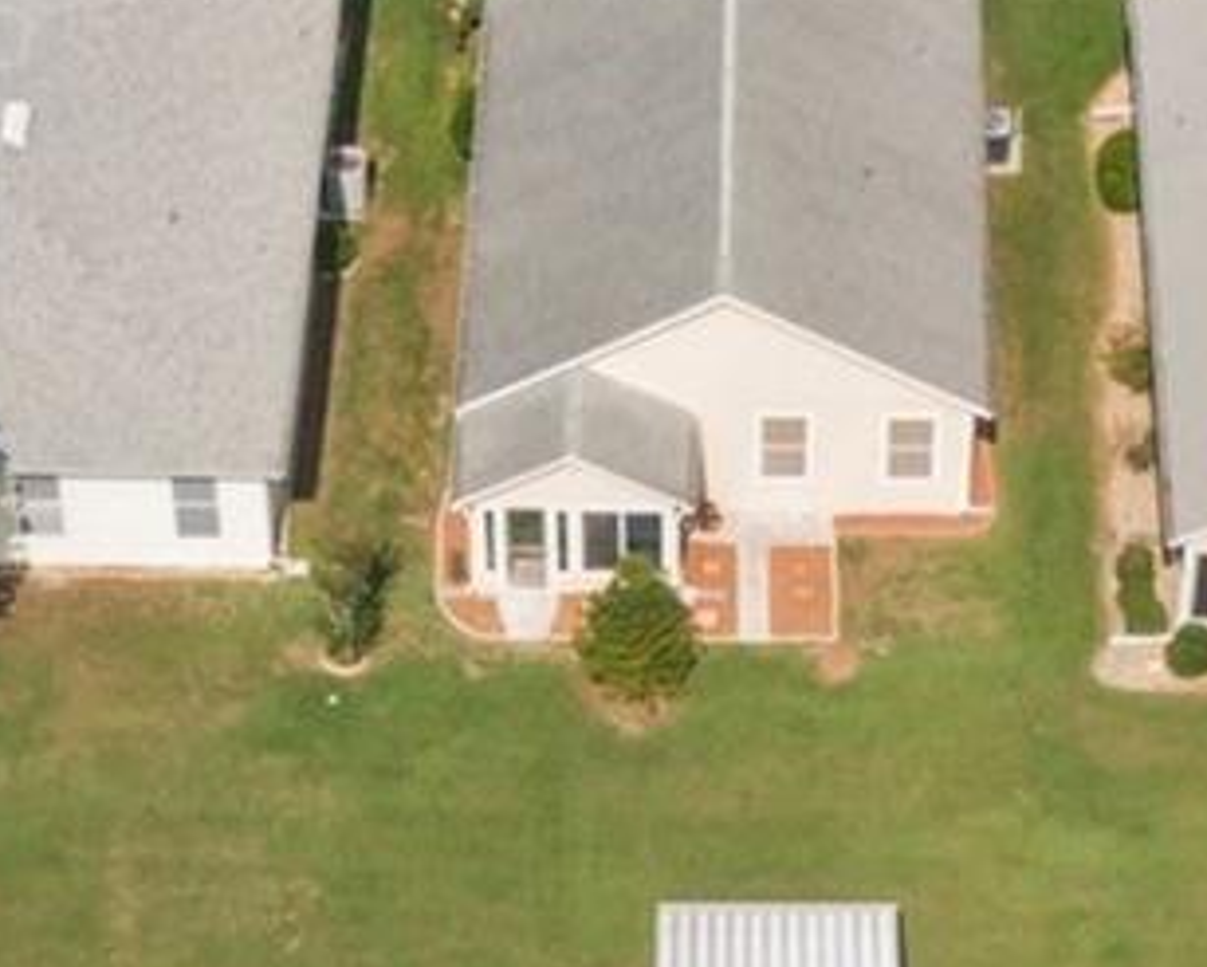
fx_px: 4361
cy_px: 1761
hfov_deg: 15.8
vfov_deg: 11.7
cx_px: 645
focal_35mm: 122
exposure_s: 1/1000
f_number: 2.8
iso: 100
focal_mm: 4.39
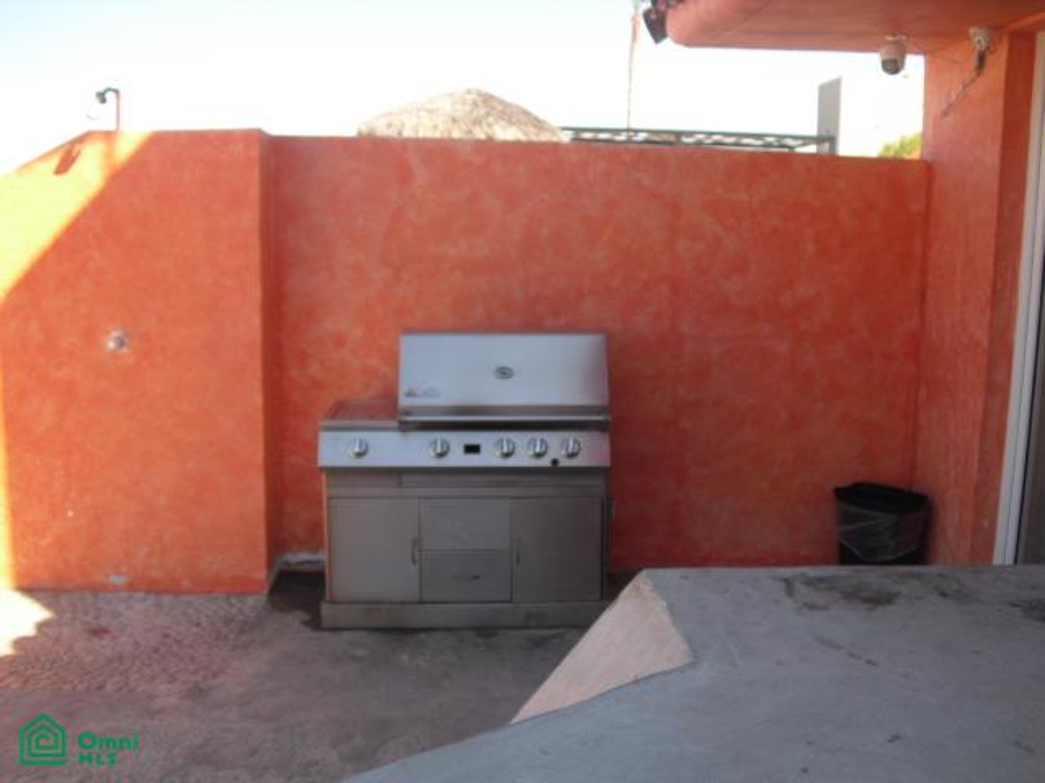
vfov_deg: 39.7
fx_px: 1087
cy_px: 392
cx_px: 522
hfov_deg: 51.4
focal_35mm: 36
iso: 100
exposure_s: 1/400
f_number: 3.1
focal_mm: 6.3
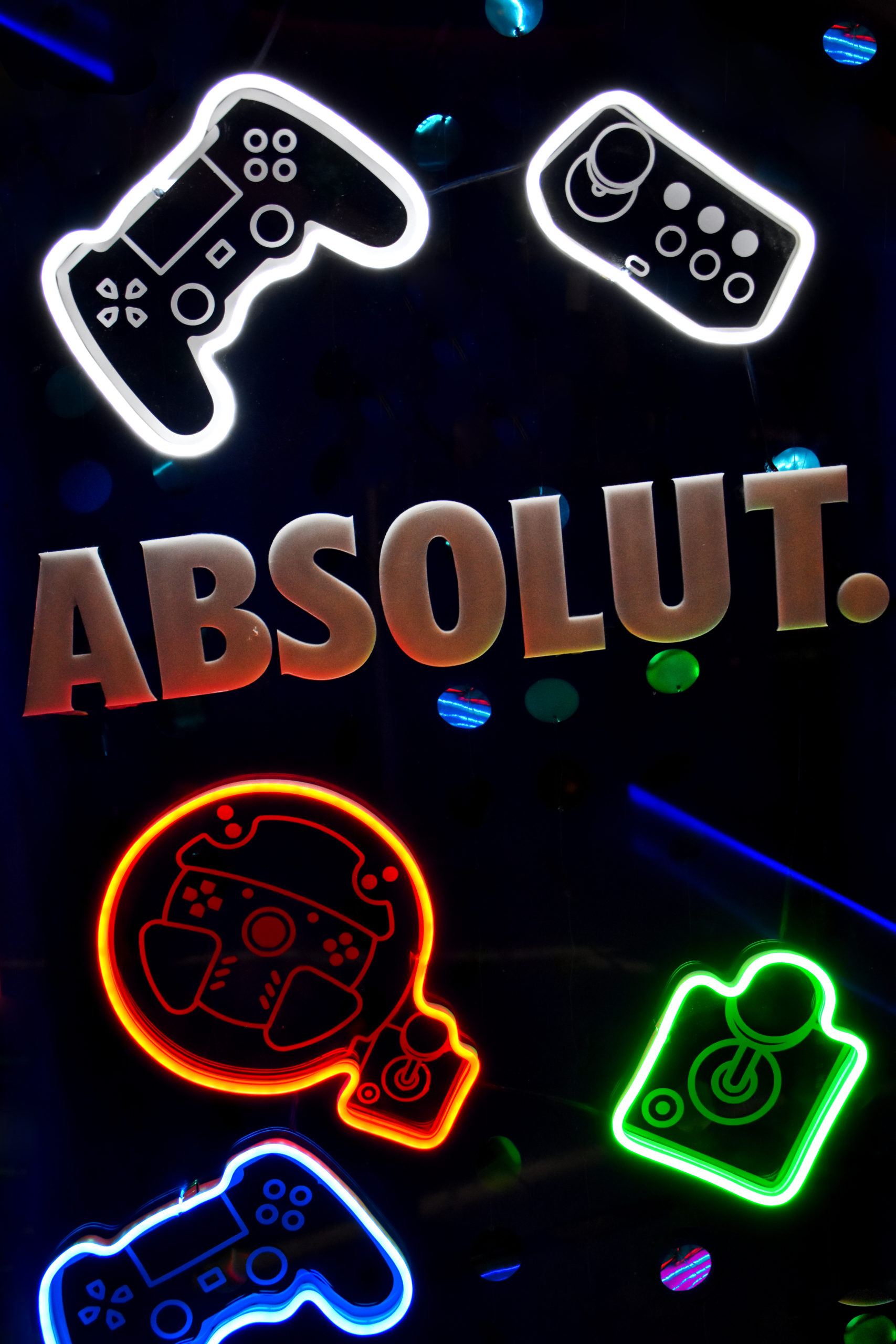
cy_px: 672
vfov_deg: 46.4
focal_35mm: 42
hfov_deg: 31.9
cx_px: 448
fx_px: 1568
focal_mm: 28
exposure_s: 1/100
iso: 1600
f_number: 5
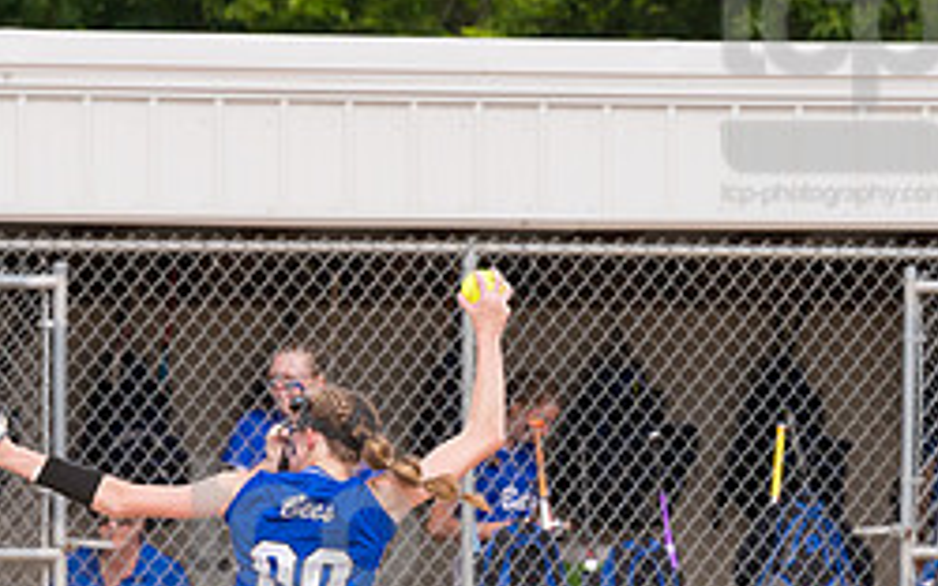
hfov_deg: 3.0
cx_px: 304
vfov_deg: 1.9
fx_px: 18091
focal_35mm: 708
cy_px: 590
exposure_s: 1/1600
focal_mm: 200
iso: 320
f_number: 5.6
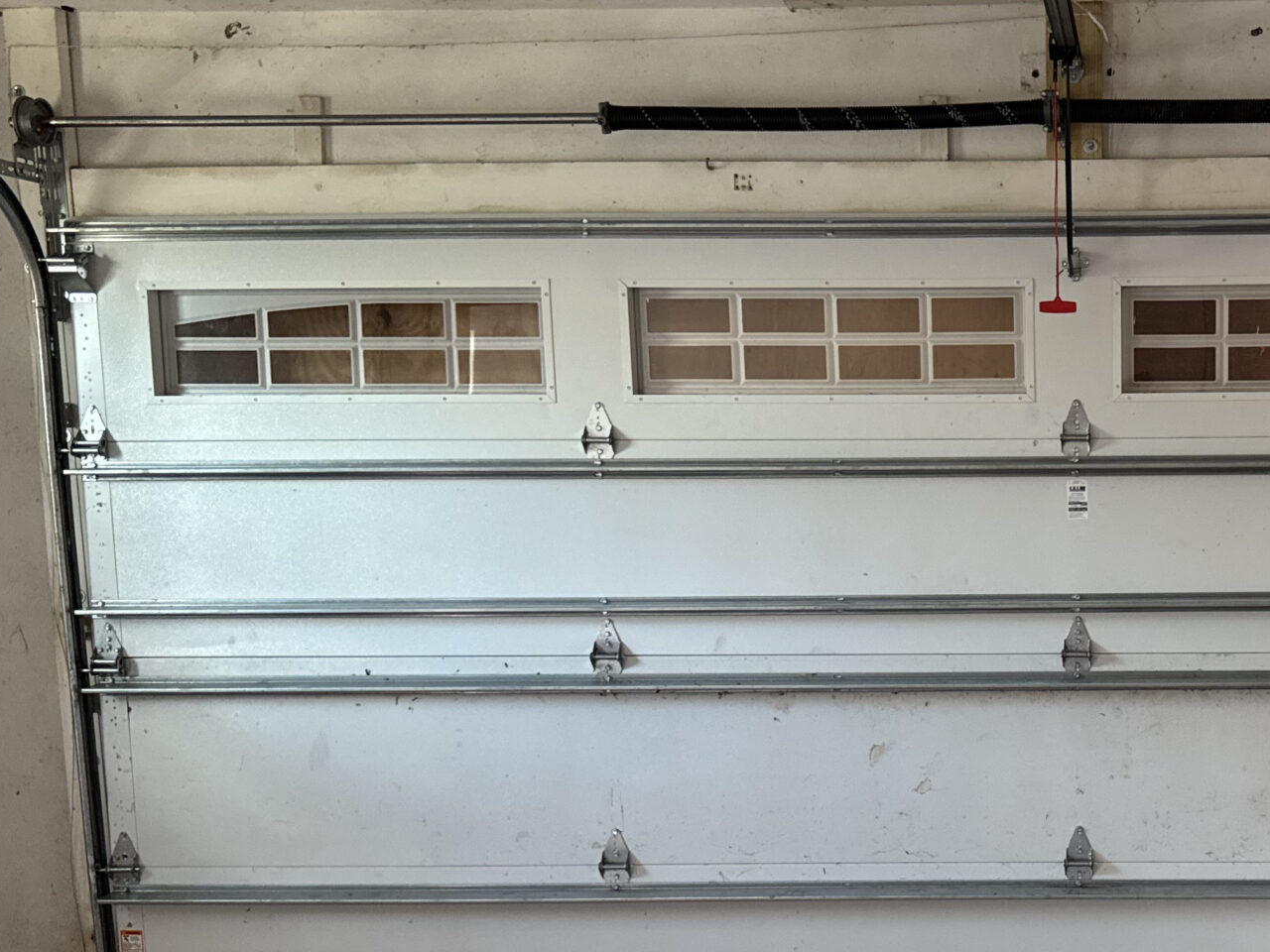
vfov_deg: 30.0
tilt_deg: -6.7
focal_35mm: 48
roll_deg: +0.3
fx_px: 1761
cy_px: 635
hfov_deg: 37.5
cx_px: 1096
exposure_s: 1/74
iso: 200
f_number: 1.78
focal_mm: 6.76
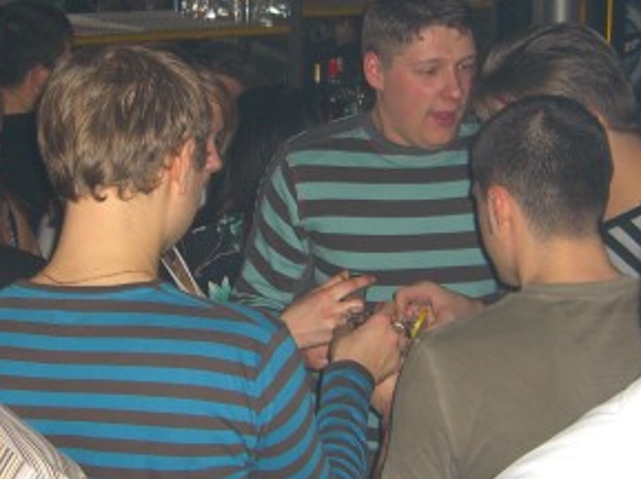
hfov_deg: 24.7
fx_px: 1461
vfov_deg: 18.6
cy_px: 233
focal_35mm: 79
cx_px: 251
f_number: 2.8
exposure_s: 1/60
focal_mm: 7.9
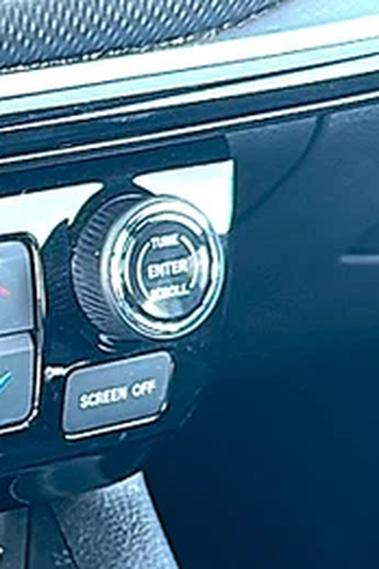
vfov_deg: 17.4
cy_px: 383
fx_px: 1847
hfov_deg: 10.9
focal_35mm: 117
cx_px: -316
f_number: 1.78
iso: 64
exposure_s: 1/40
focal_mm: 6.86
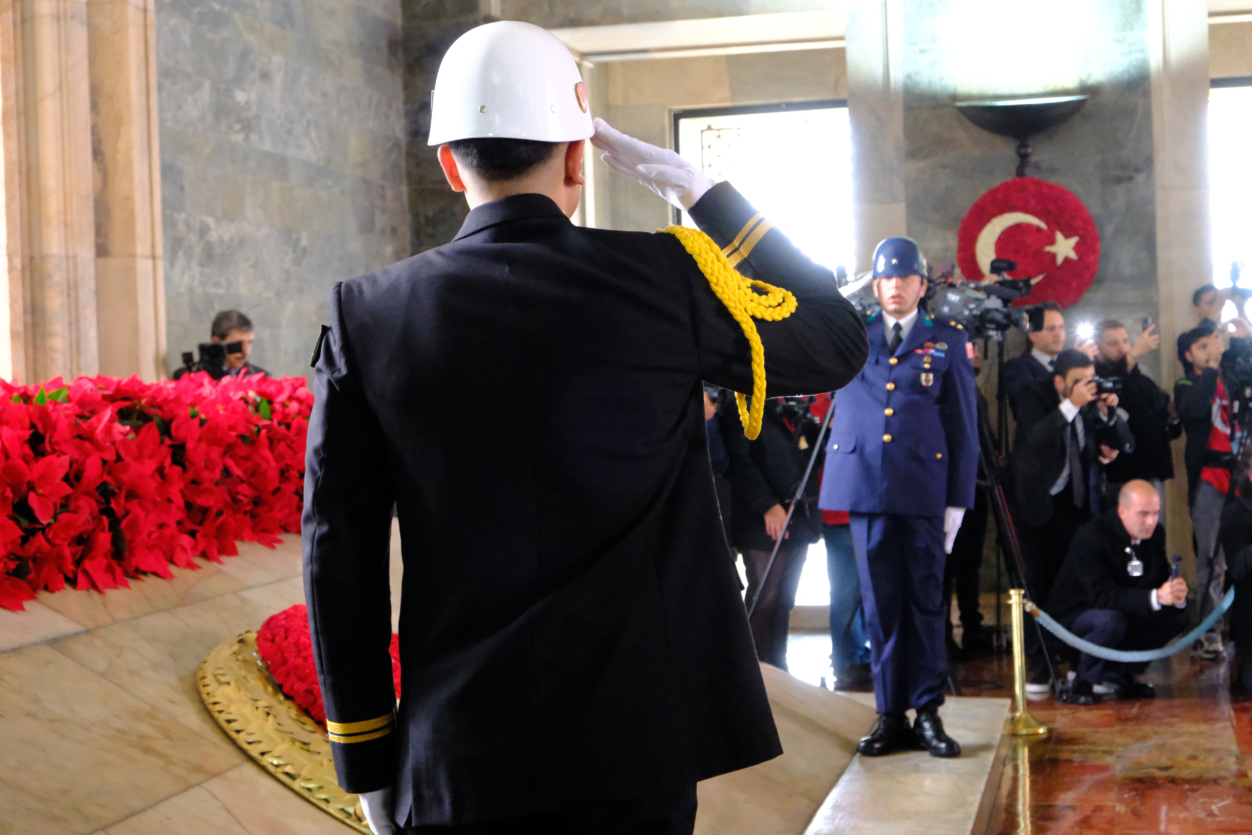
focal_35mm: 67
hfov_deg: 30.1
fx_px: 2330
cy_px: 418
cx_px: 626
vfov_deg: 20.3
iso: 12800
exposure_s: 1/45
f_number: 7.1
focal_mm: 44.4
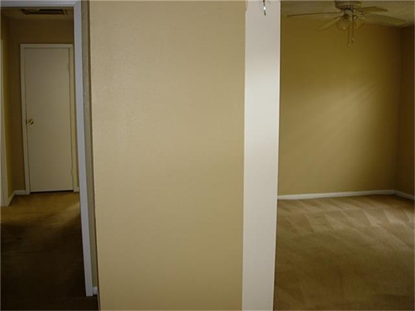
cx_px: 208
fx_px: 456
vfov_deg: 37.7
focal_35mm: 38
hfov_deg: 49.0
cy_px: 156
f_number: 2.8
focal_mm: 7.8
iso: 79
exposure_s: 1/7.5
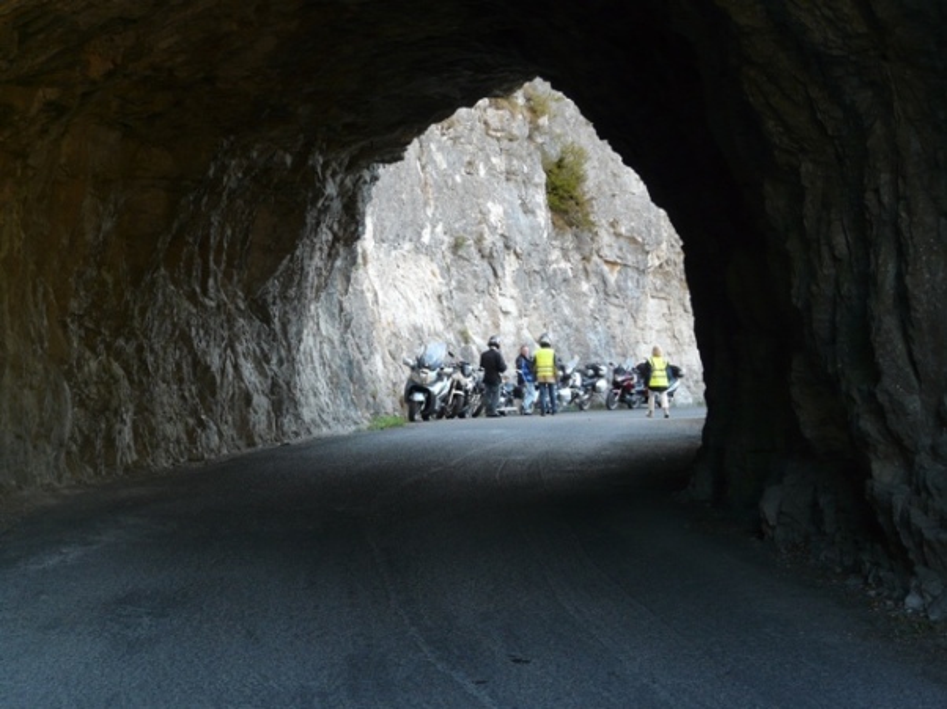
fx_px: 1832
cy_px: 354
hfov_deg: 29.0
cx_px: 474
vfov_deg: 21.9
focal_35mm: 67
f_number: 3.2
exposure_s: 1/50
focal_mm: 11.1
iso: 100
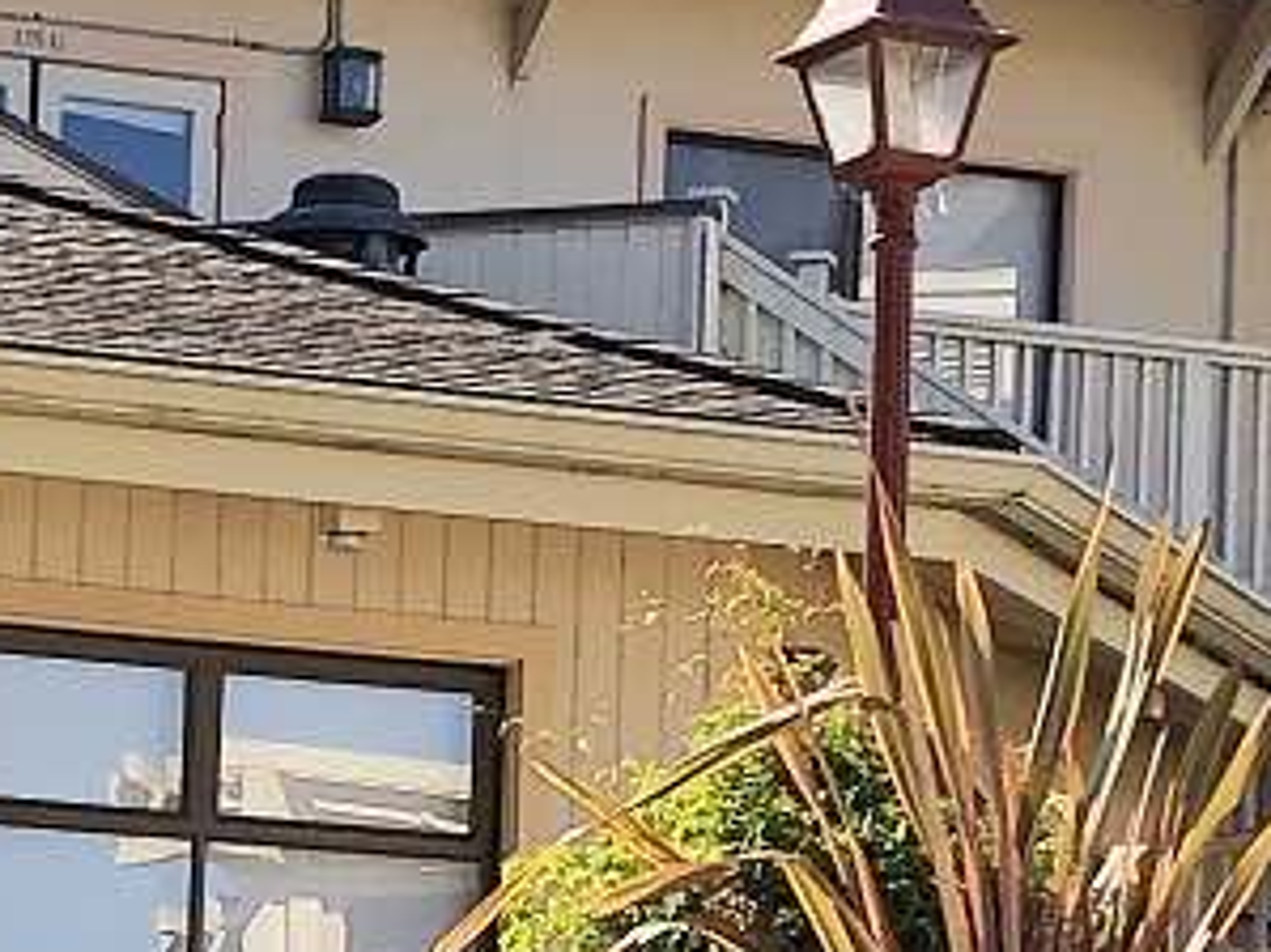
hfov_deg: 10.2
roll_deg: -1.6
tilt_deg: +3.1
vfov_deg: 7.6
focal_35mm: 192
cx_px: -191
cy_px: 1339
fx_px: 7047
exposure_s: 1/787
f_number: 1.8
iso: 20
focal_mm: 3.99
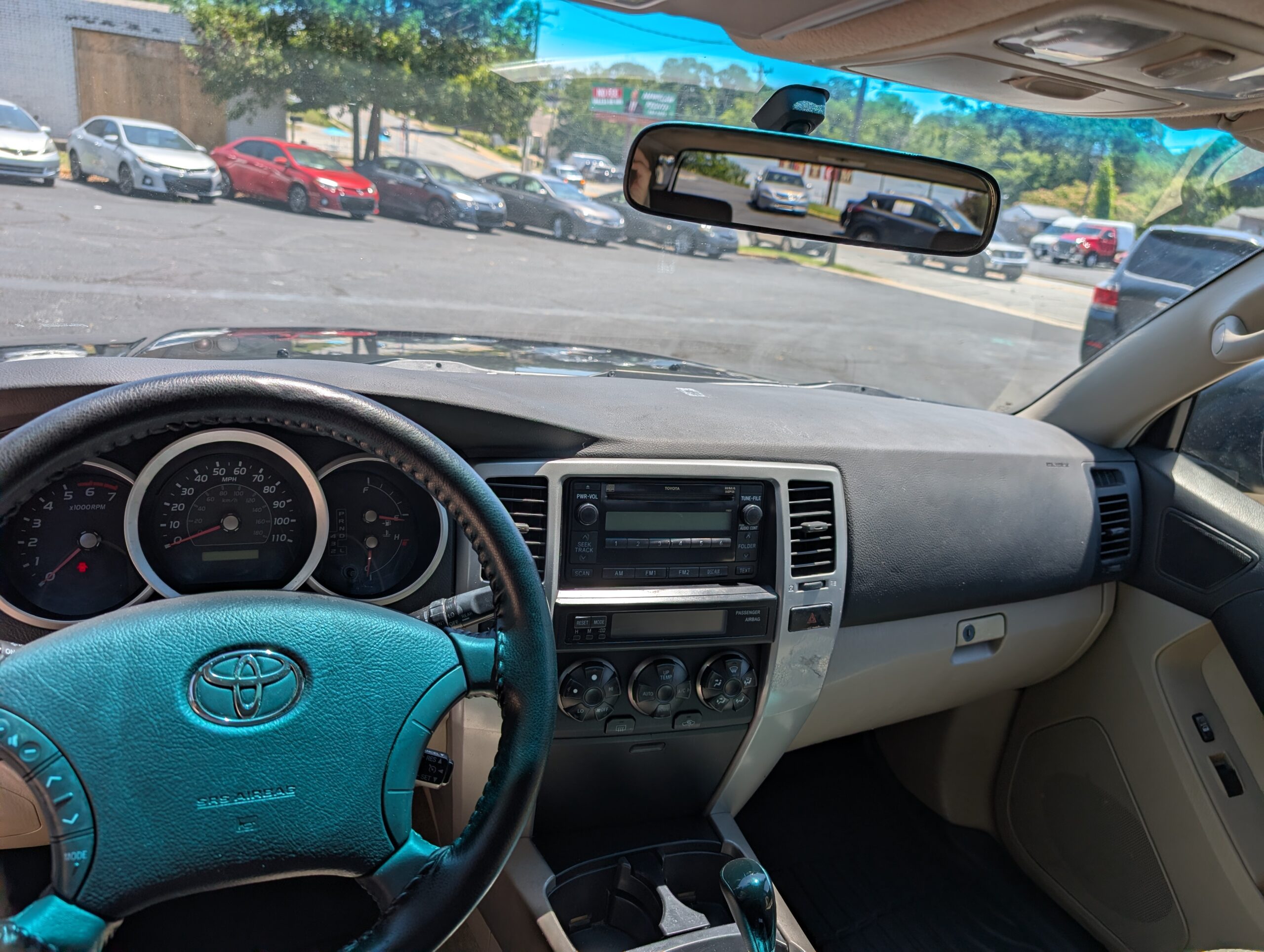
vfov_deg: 56.9
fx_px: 878
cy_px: 476
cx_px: 632
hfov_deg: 71.5
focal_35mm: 24
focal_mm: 6.9
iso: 19
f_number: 1.68
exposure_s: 1/555
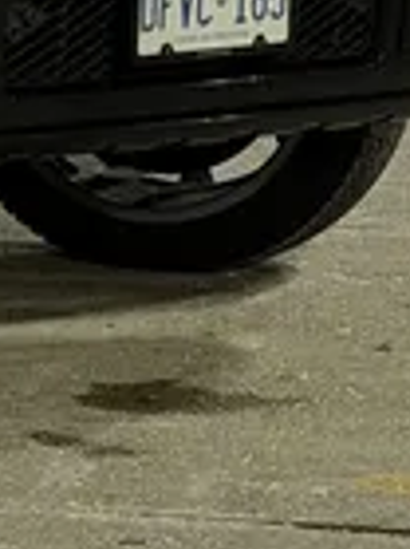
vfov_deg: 7.1
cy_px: -241
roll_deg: +0.3
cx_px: -544
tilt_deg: -9.3
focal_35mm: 276
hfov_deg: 5.2
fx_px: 4365
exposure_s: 1/43
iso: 250
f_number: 1.78
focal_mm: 6.76
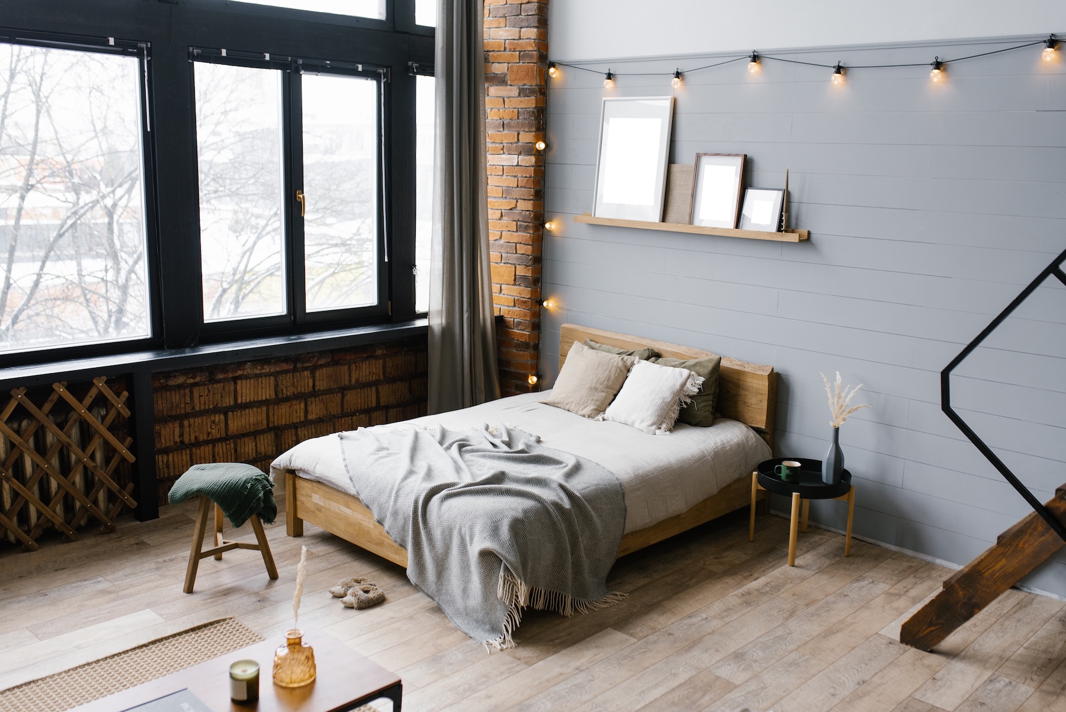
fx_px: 1037
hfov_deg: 54.4
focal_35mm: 35
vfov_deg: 37.9
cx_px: 533
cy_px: 356
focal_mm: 35
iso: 320
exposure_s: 1/160
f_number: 3.2
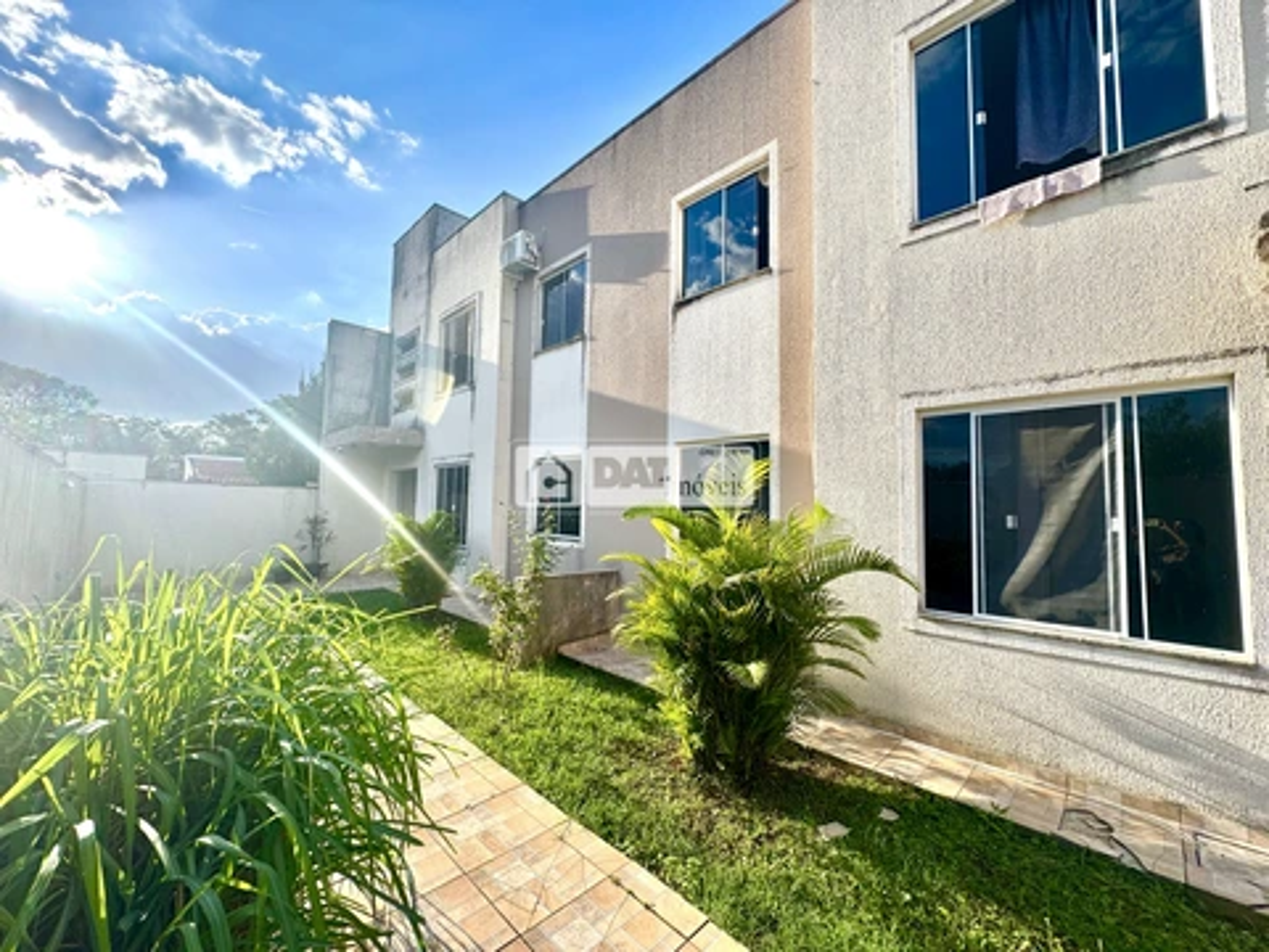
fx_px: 513
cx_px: 634
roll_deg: -0.9
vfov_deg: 85.7
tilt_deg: +3.5
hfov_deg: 102.1
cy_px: 476
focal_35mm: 14
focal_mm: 2.22
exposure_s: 1/763
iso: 50
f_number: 2.2
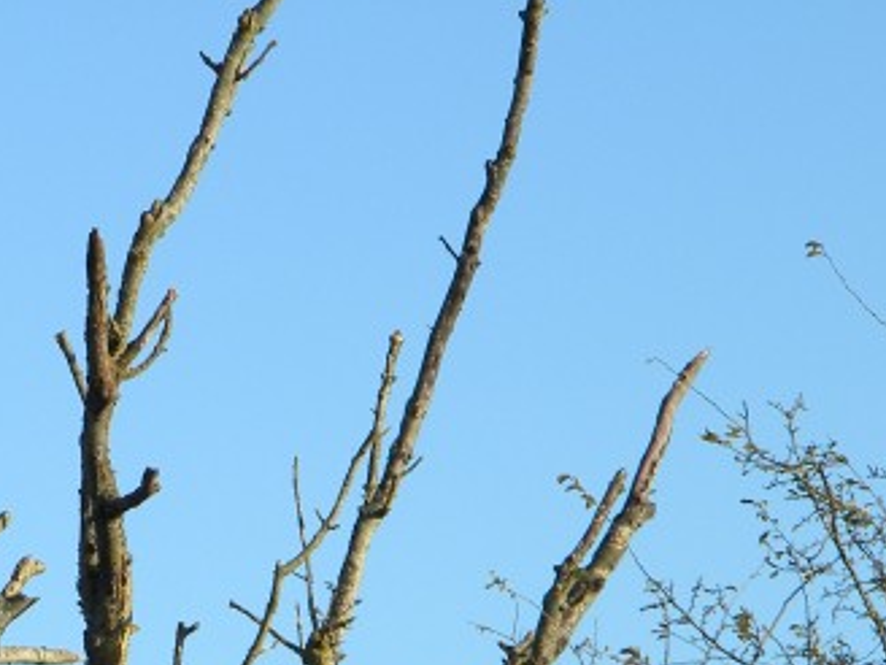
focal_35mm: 370
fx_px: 9470
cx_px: -123
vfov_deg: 4.0
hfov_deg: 5.3
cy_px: 784
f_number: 5
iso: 80
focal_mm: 26.8
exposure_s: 1/360
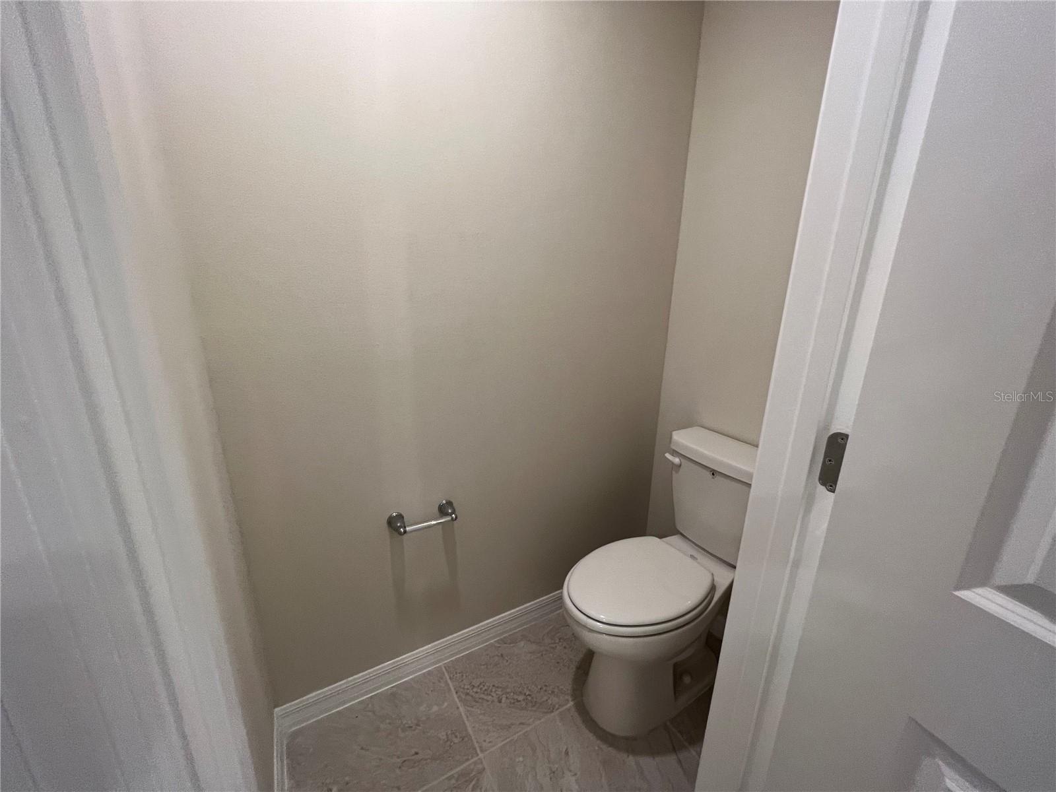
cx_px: 528
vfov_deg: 89.9
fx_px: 397
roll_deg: +1.1
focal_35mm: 13
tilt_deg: -15.8
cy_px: 396
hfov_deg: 106.2
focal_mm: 1.57
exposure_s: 1/120
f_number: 1.8
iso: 160
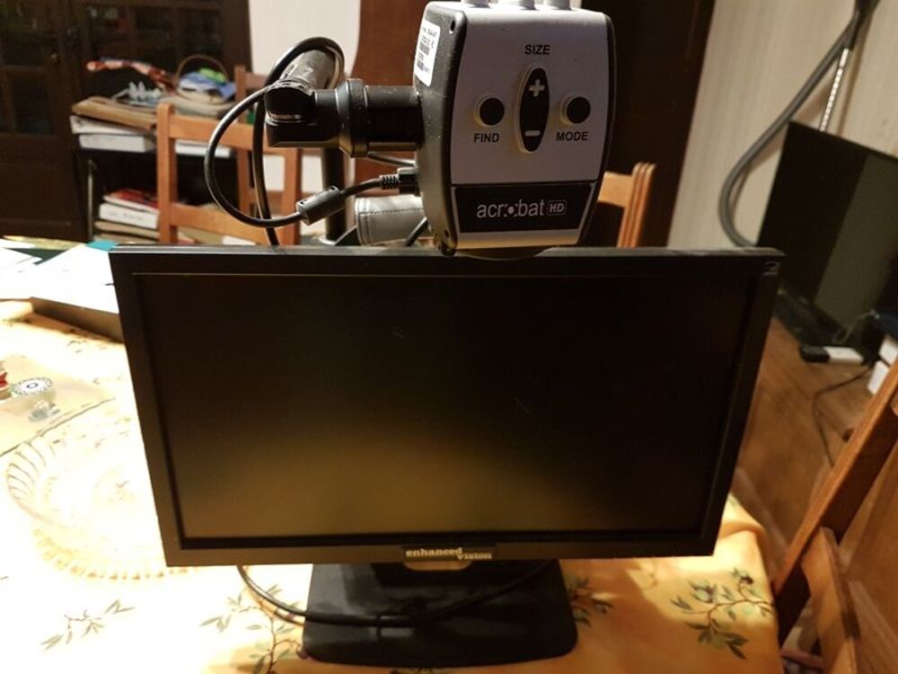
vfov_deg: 53.1
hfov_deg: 67.3
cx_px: 449
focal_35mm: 26
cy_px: 337
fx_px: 674
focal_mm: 4.2
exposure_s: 1/11
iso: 250
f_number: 1.7
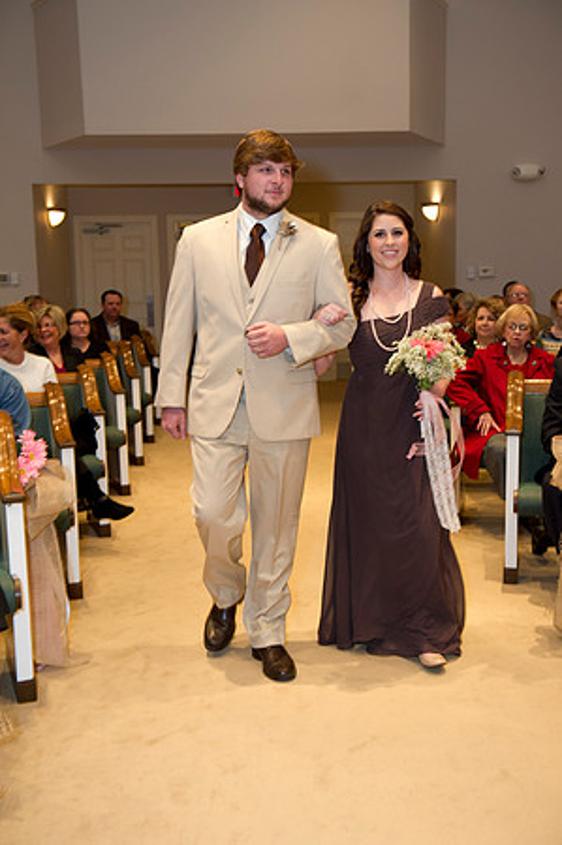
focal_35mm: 44
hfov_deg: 30.4
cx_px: 281
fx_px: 1033
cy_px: 422
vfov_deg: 44.5
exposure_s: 1/80
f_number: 4
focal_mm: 44
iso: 1250
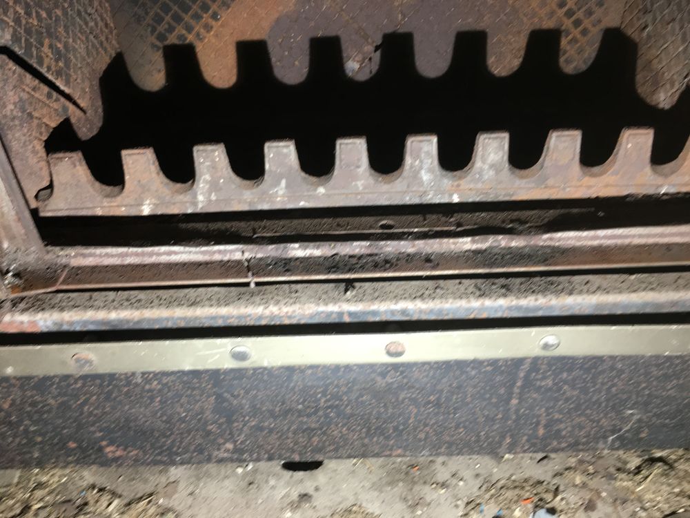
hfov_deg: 61.7
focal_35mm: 29
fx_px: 578
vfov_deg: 48.2
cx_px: 345
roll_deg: +0.6
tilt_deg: -36.9
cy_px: 259
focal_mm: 4.15
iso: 125
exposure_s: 1/33
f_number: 2.2
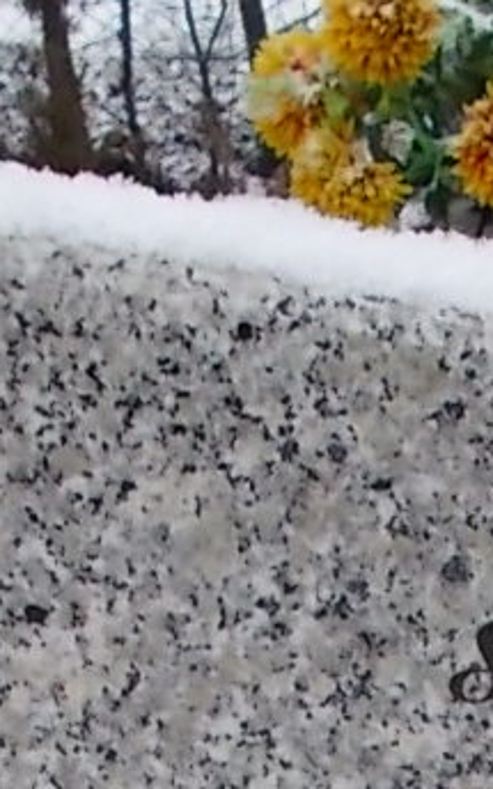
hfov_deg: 10.2
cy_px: 1193
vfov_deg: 15.1
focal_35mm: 128
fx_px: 2752
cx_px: 504
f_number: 3.2
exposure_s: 1/160
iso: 80
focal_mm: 4.6
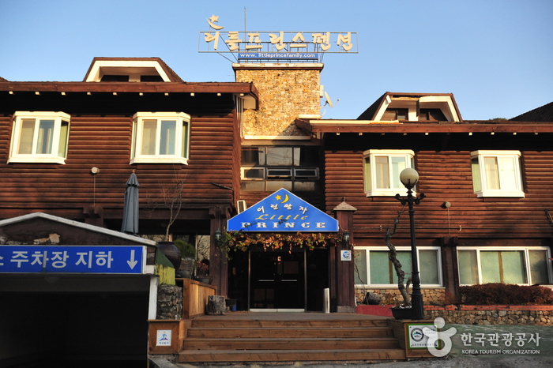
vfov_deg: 37.8
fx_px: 537
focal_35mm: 35
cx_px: 276
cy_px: 184
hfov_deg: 54.5
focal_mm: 35
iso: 1600
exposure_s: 1/4000
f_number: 4
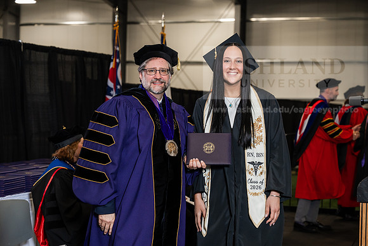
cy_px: 123
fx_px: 716
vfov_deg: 19.5
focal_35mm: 70
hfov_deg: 28.8
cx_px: 184
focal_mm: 70
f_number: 4.5
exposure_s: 1/200
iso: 1250
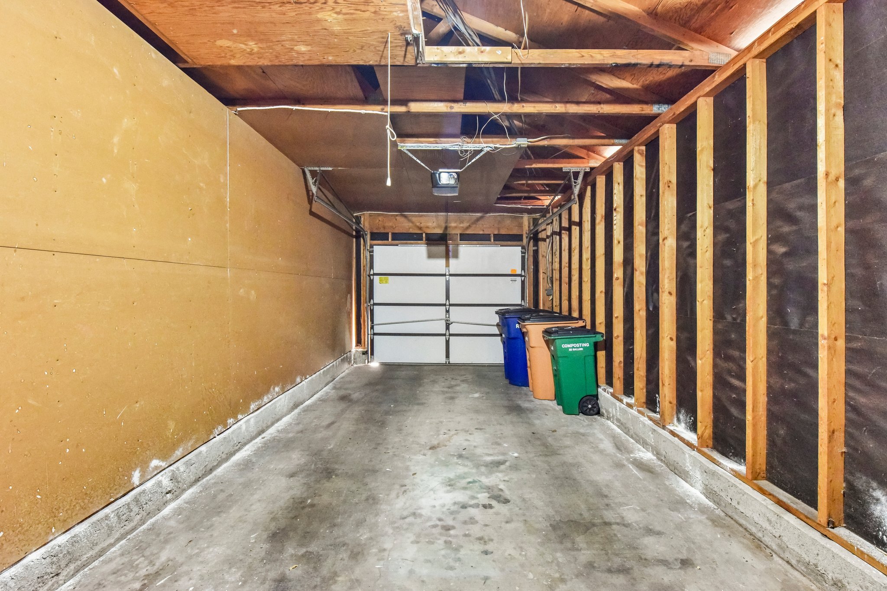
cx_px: 444
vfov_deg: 81.2
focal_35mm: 14
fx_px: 345
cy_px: 296
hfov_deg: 104.3
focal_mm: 14
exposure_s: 1/10
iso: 12800
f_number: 8
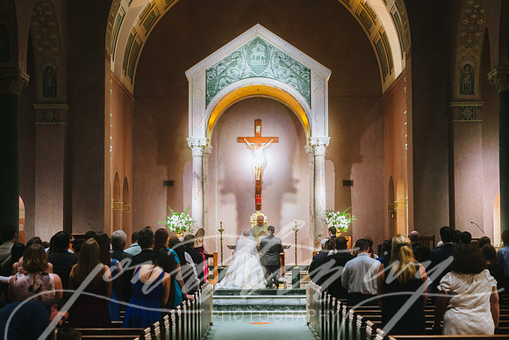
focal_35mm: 70
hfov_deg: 28.8
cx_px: 254
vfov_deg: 19.5
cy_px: 170
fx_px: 990
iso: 1600
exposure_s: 1/125
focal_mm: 70
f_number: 2.8
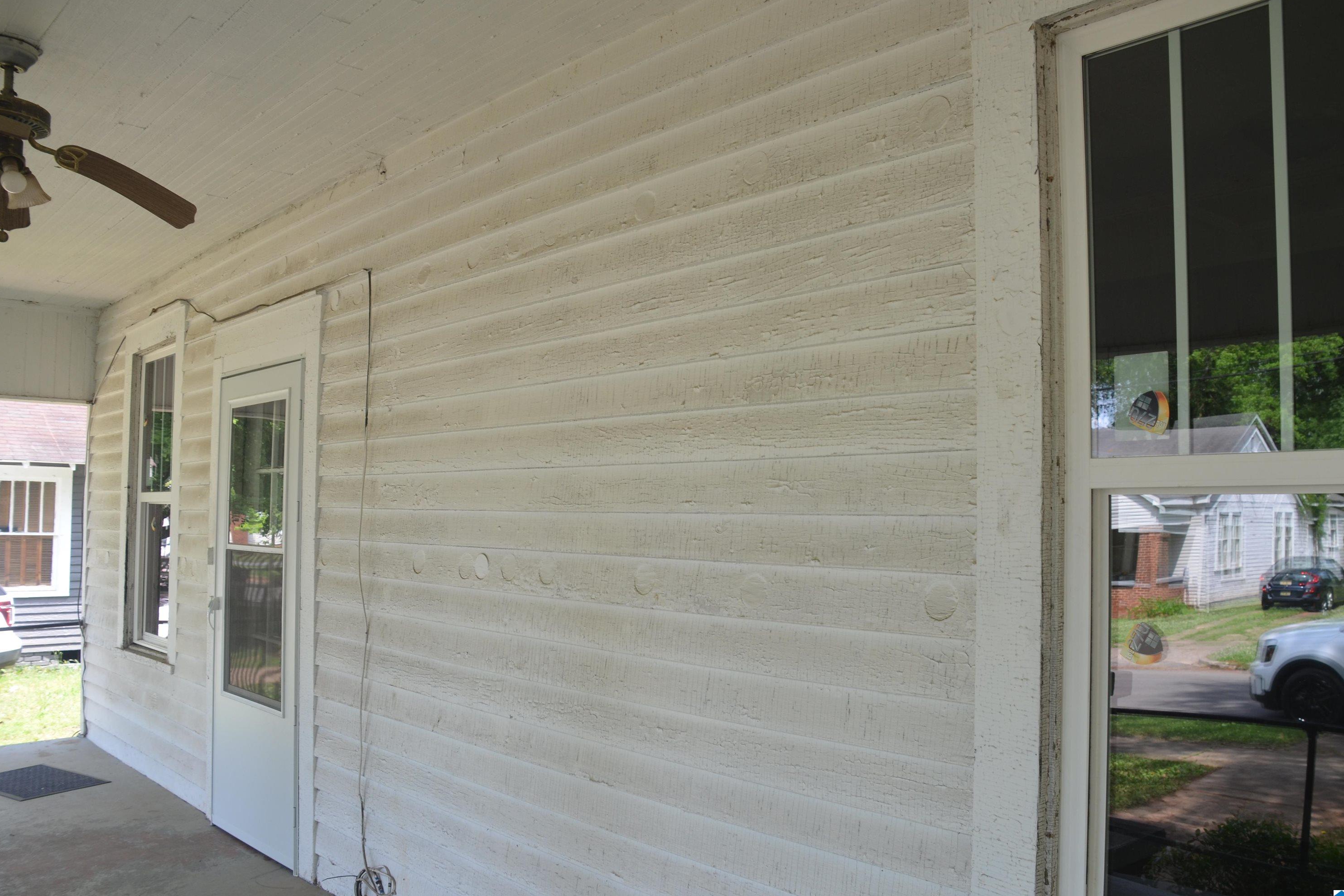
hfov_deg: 60.3
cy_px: 450
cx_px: 692
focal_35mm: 31
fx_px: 1157
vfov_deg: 42.3
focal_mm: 20
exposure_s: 1/125
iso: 250
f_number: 5.6
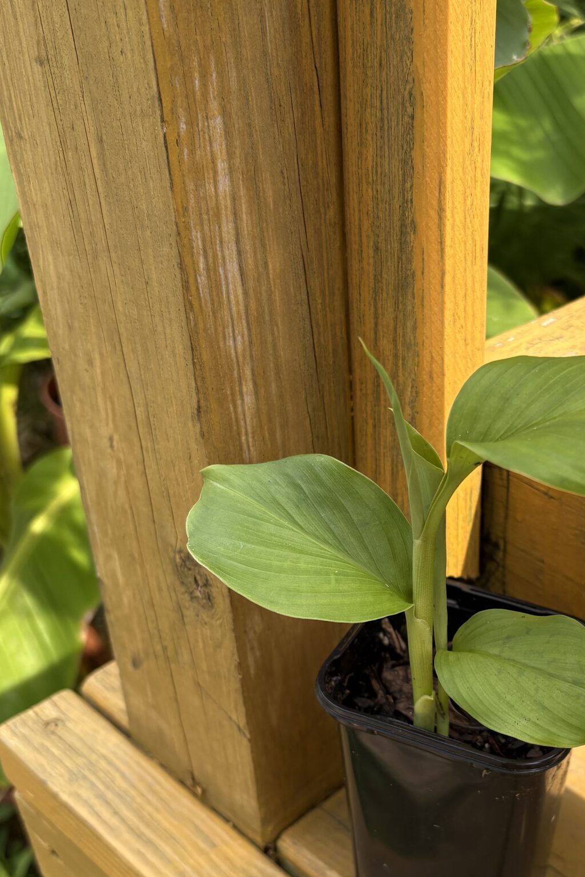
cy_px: 551
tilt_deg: -35.3
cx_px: 475
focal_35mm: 45
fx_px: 1096
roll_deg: -2.7
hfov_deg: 29.2
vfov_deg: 43.2
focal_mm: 5.96
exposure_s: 1/623
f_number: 1.6
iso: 50
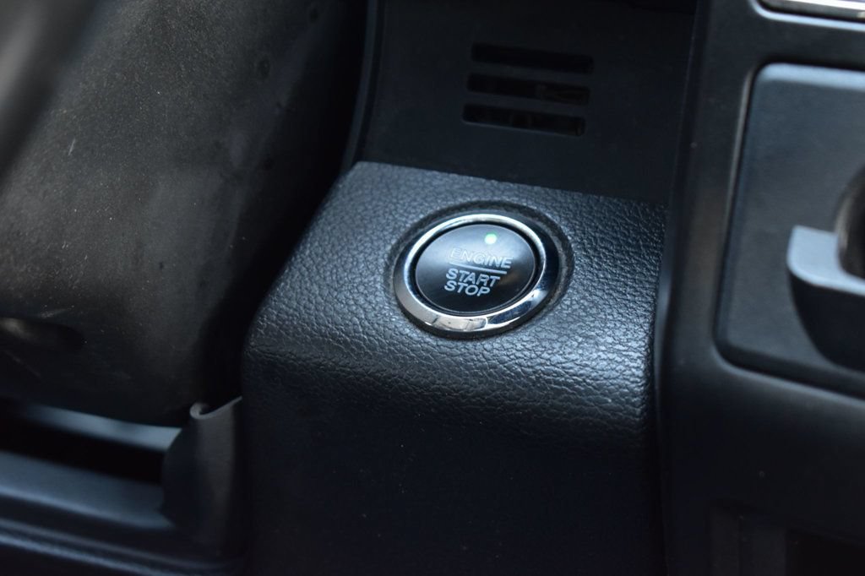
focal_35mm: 82
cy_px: 288
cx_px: 432
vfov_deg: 16.5
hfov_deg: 24.6
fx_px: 1982
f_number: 6.3
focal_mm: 55
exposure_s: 1/15
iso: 1250
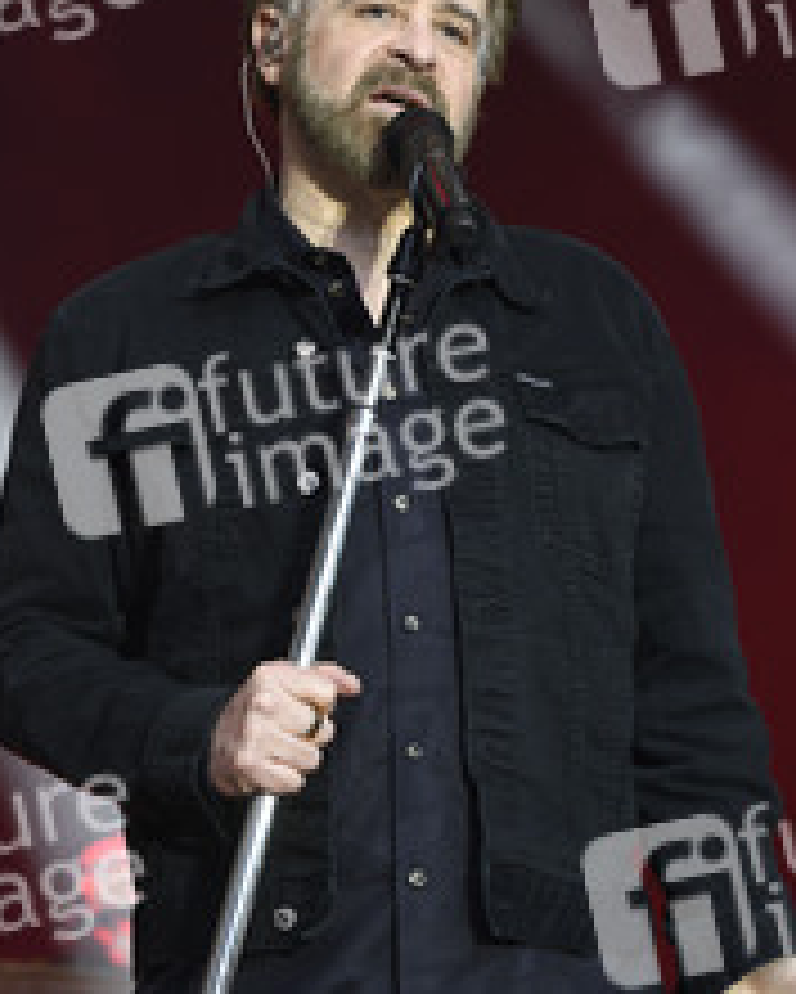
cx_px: 405
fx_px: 4502
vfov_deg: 12.6
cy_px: 657
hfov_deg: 10.1
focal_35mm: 153
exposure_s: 1/500
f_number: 5
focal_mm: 90
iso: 800
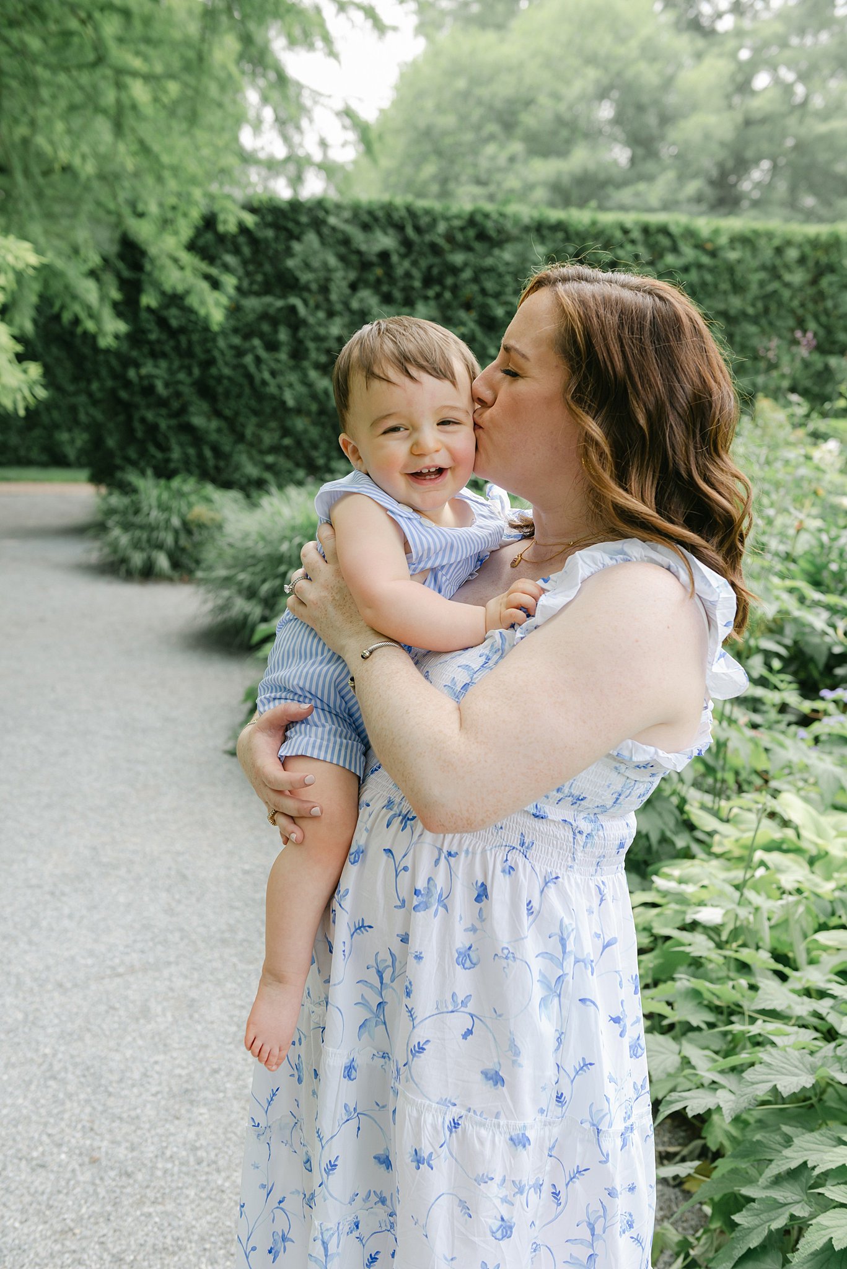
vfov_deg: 43.6
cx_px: 424
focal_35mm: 45
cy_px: 634
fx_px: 1587
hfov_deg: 29.9
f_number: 5
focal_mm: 45
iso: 320
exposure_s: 1/200
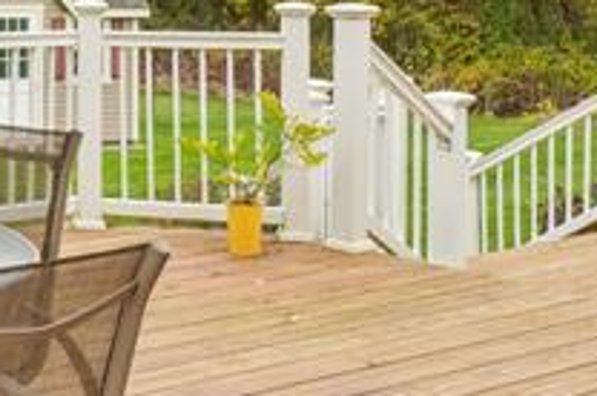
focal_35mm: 74
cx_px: -347
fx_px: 1225
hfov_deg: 21.8
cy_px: -32
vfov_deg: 17.8
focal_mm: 10
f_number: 8
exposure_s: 1/30
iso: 125
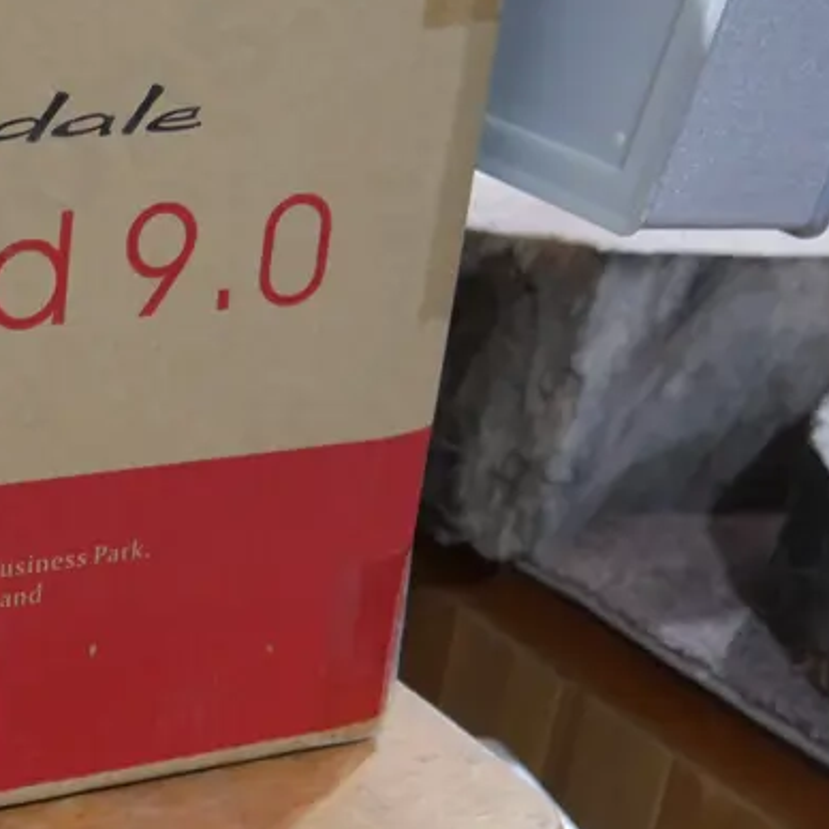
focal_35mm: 70
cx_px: -199
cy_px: 360
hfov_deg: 22.5
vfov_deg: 24.6
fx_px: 1897
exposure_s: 1/60
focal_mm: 15
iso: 800
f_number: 3.6
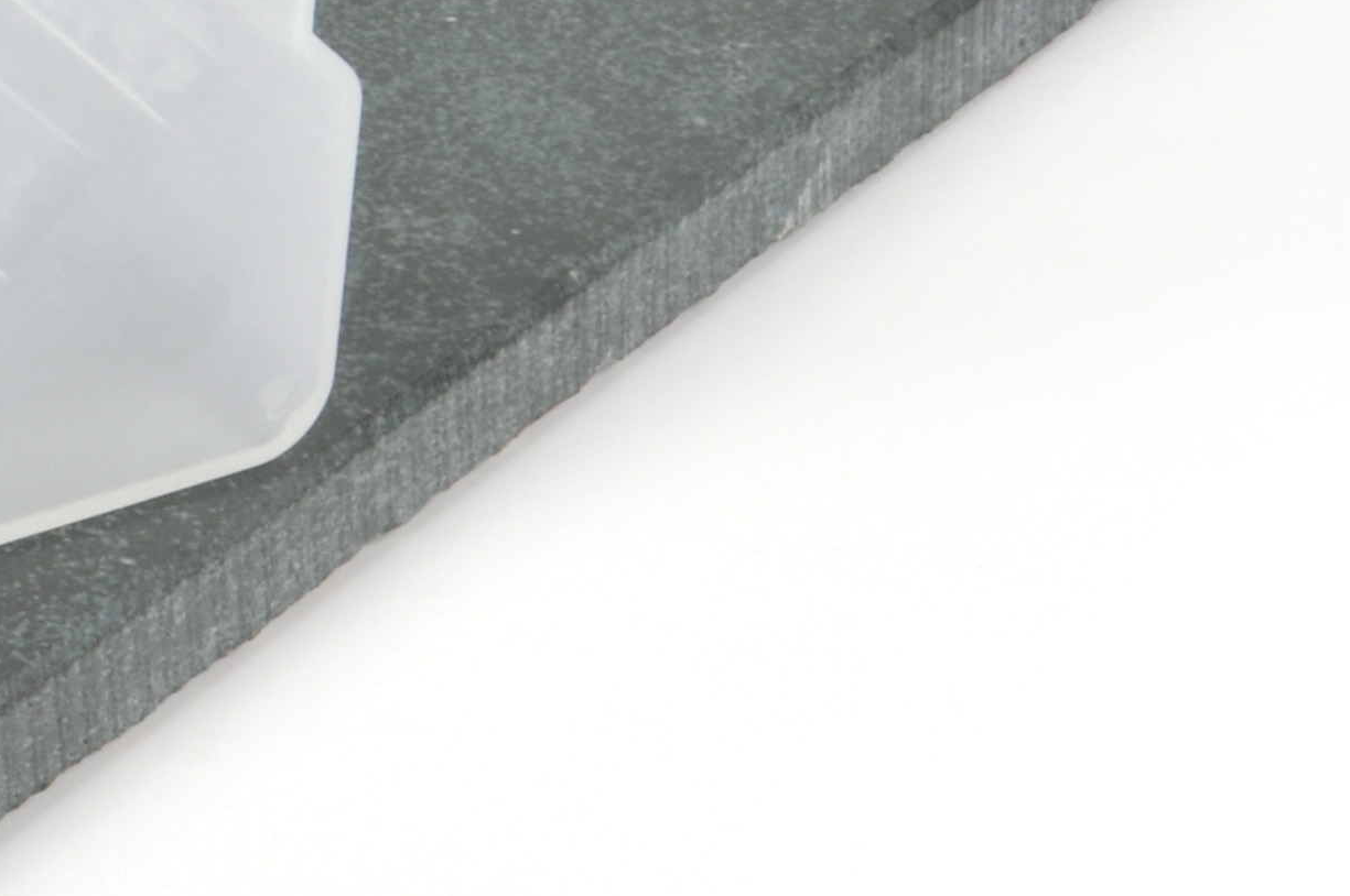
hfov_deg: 9.4
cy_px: 665
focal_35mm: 210
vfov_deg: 6.5
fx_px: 7866
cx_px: -975
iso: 200
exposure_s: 1/3
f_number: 29
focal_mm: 40
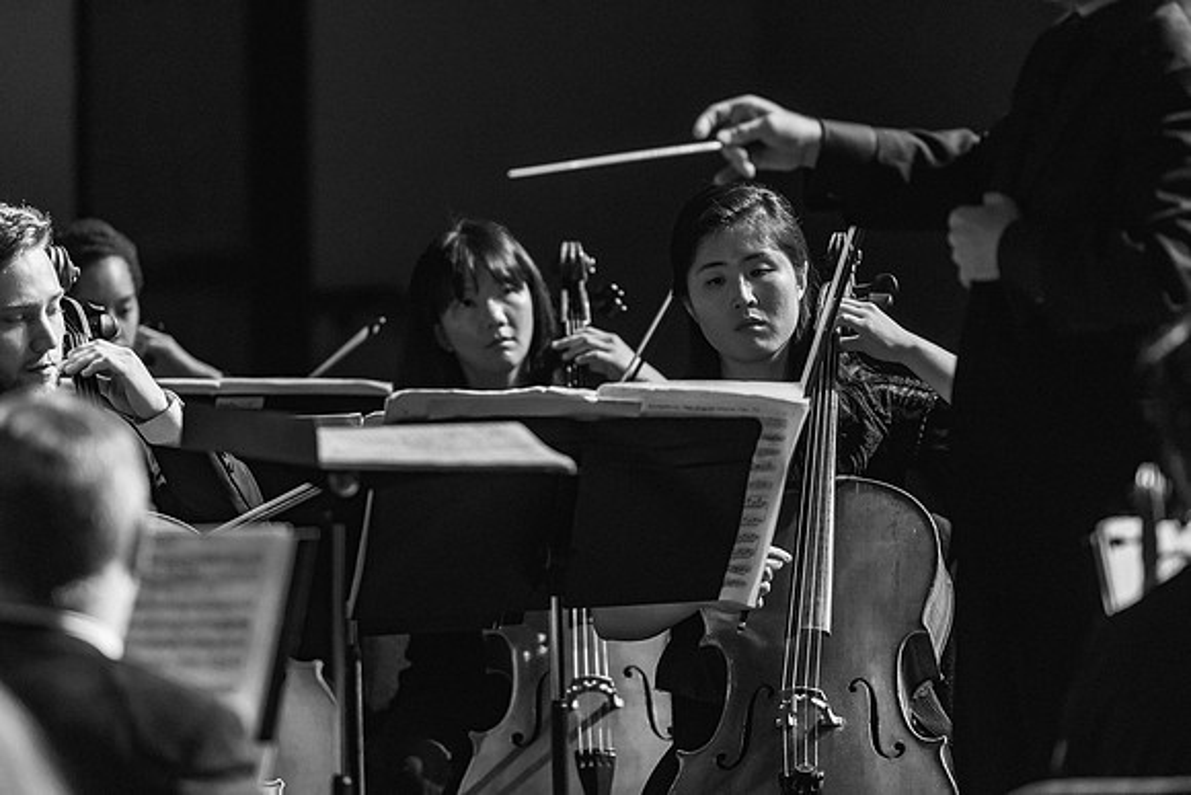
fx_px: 9265
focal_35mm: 280
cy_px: 398
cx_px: 596
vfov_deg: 4.9
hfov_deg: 7.4
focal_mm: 280
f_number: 4
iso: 5000
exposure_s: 1/250
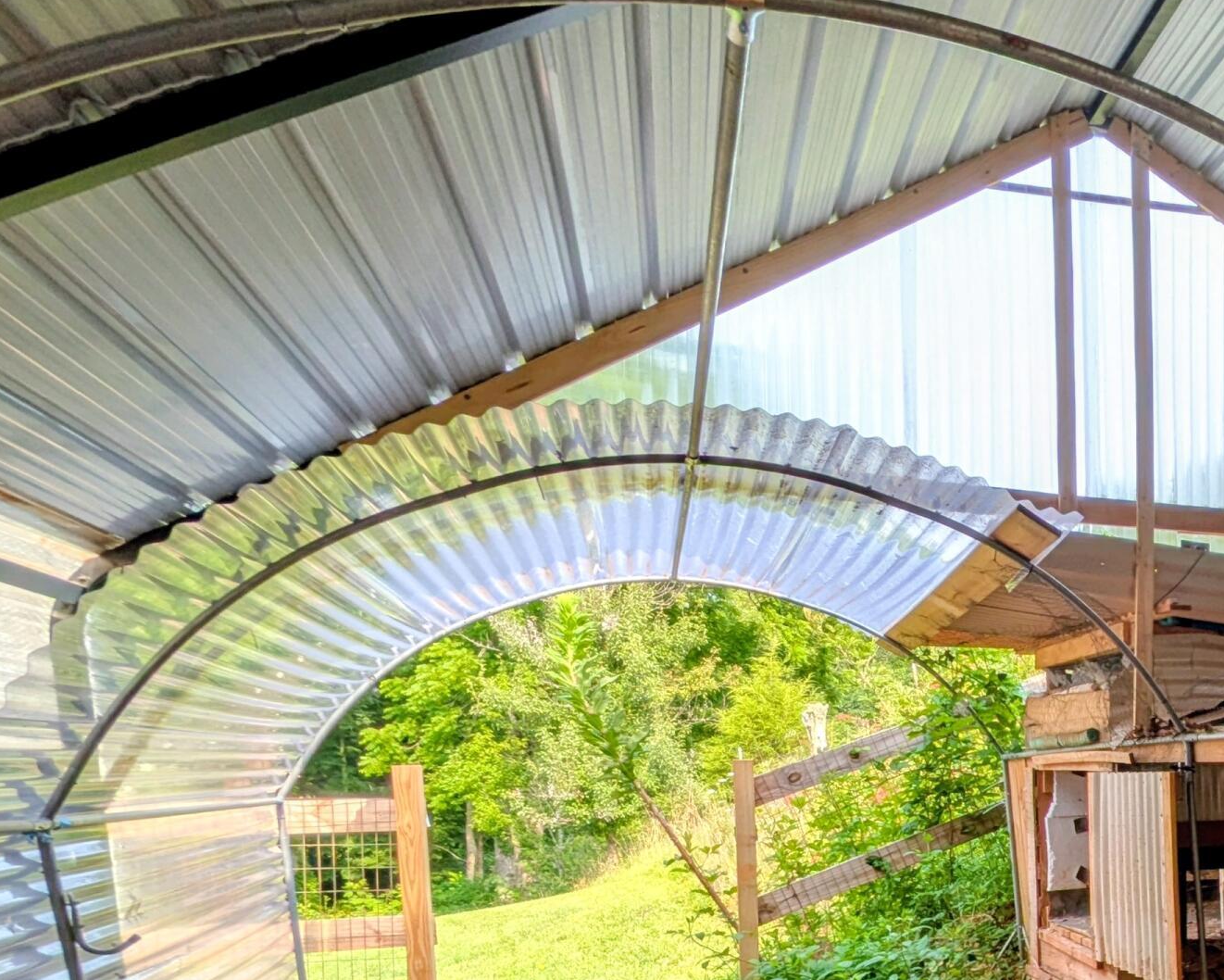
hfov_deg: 48.7
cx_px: 1178
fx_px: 1123
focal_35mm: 31
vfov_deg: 44.2
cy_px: 823
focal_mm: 1.85
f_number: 2.2
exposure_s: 1/344
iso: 50
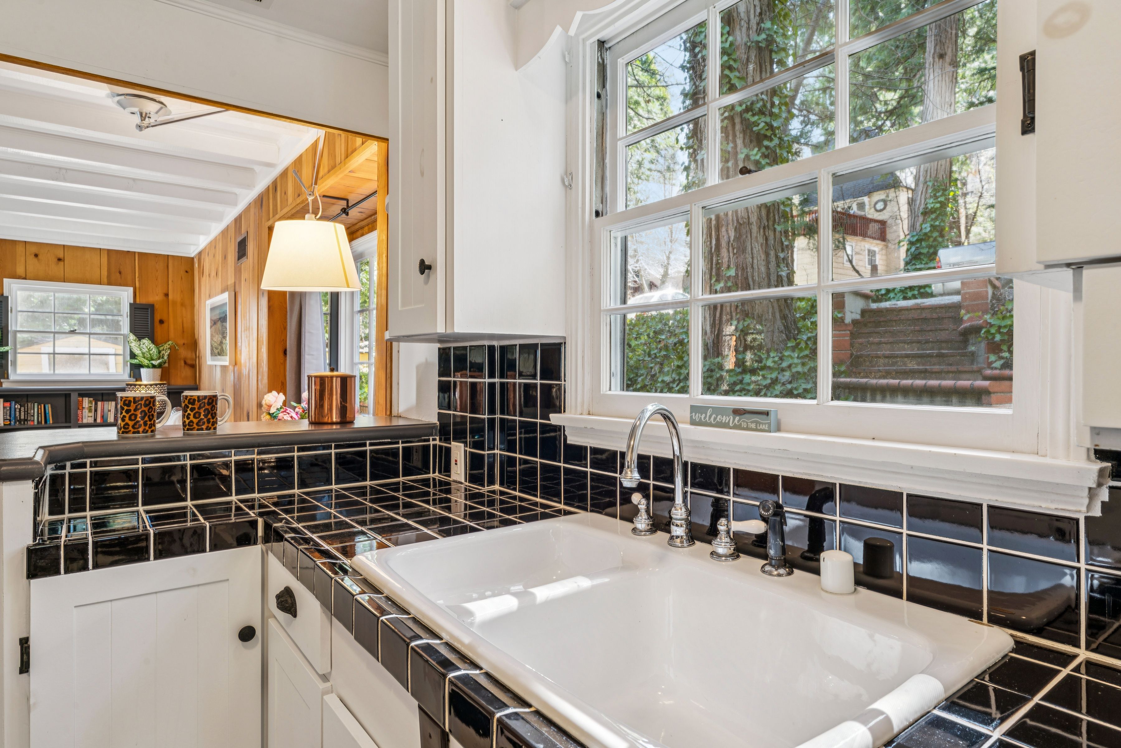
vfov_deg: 61.9
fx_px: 623
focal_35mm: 20
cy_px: 374
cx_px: 560
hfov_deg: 84.0
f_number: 13
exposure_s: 1.3
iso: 100
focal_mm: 20
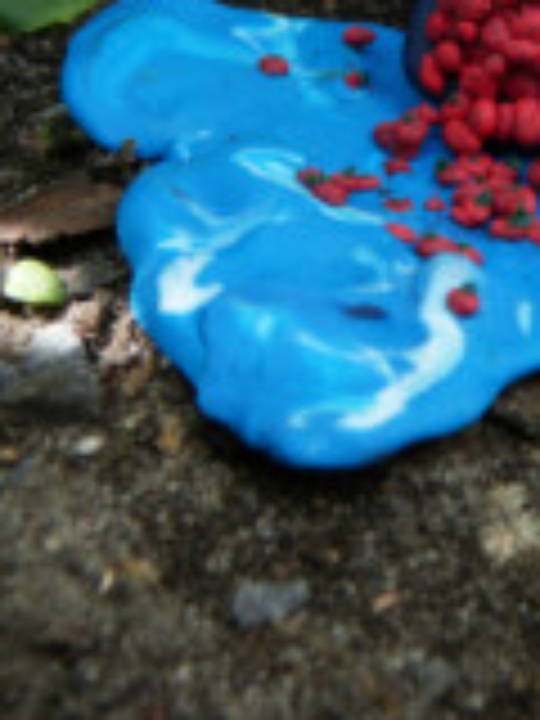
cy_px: -47
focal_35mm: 84
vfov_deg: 22.2
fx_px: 1747
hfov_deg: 17.3
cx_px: 502
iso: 100
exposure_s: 1/200
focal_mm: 6.7
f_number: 4
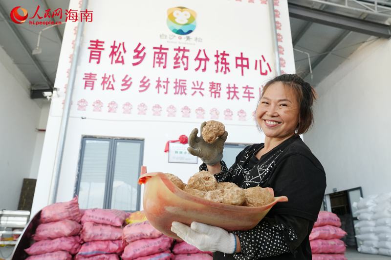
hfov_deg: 65.5
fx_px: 304
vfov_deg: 46.4
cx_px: 196
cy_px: 130
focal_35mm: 28
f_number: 5
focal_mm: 28
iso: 2500
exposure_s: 1/800
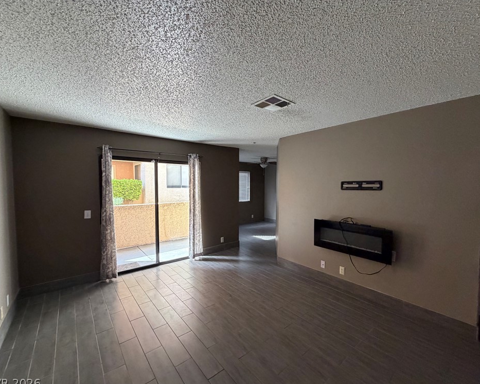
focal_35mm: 15
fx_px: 213
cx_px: 248
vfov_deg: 84.0
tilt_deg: -1.6
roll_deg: -1.1
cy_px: 194
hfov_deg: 96.8
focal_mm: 2.22
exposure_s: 1/104
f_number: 2.2
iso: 320
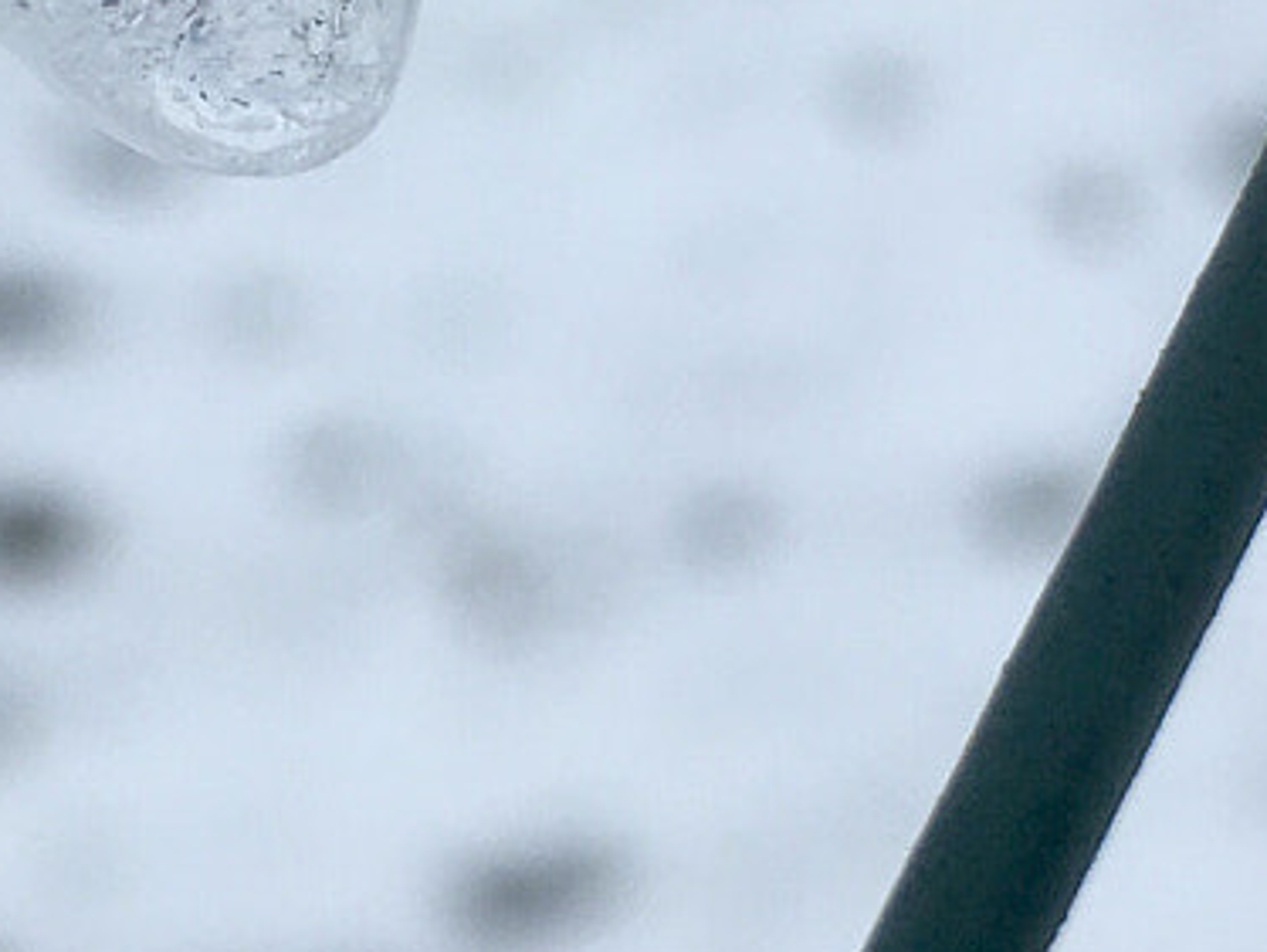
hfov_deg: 15.9
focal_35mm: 124
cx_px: 471
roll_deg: -4.8
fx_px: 4542
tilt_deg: -19.3
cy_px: -85
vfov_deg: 11.8
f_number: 2.2
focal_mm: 4.15
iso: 25
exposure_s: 1/894
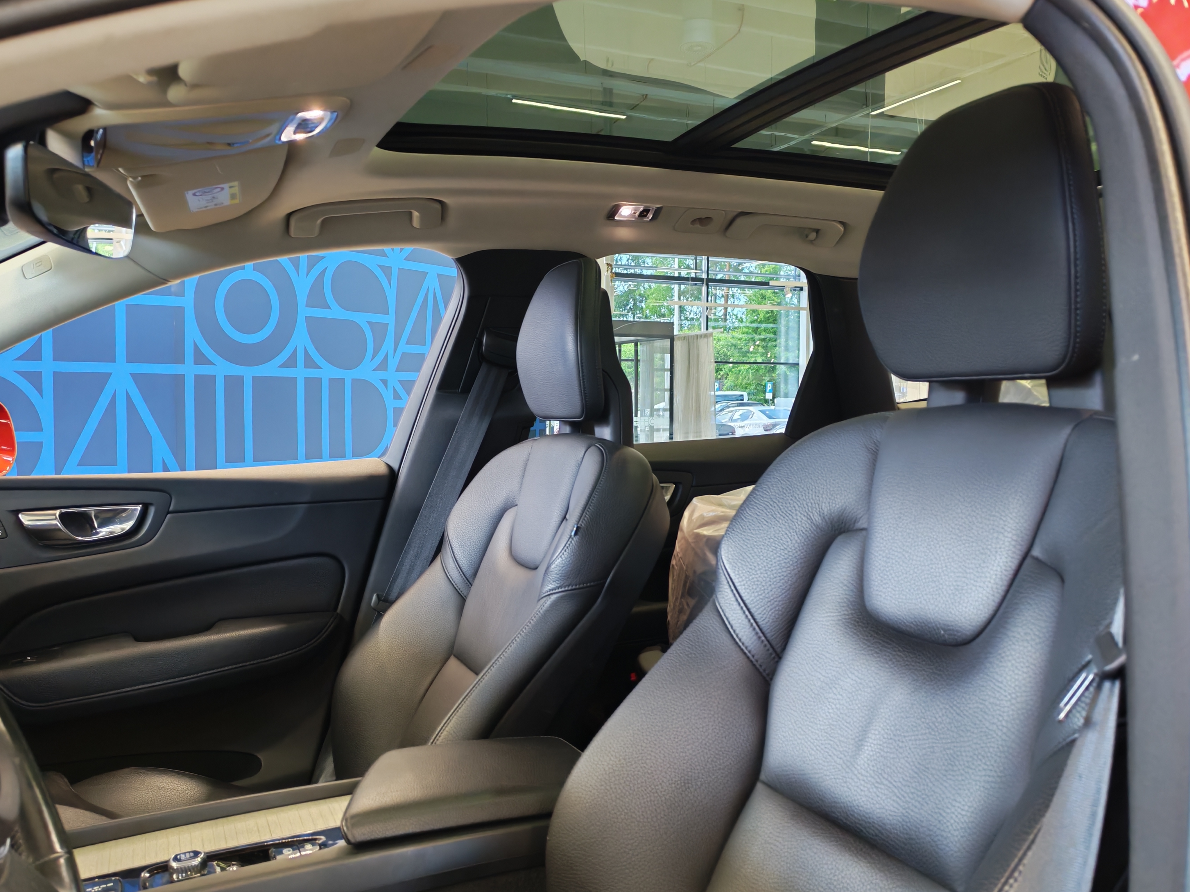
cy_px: 446
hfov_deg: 55.4
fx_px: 1134
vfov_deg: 42.9
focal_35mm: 33
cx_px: 595
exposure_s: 1/50
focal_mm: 6.12
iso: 1262
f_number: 1.9
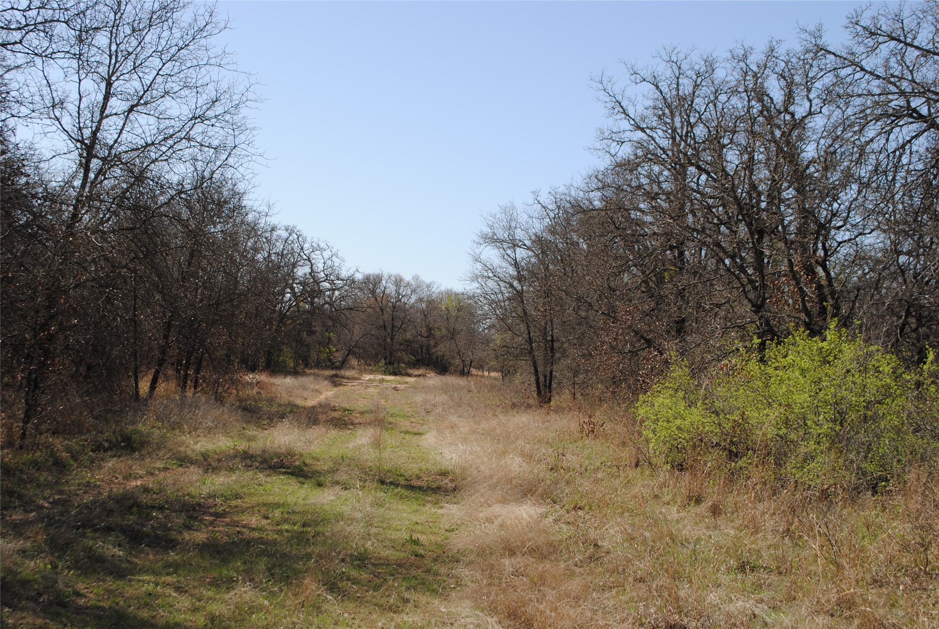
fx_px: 1253
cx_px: 470
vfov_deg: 28.1
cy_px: 314
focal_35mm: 48
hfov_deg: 41.1
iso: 100
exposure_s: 1/250
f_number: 8
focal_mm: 32
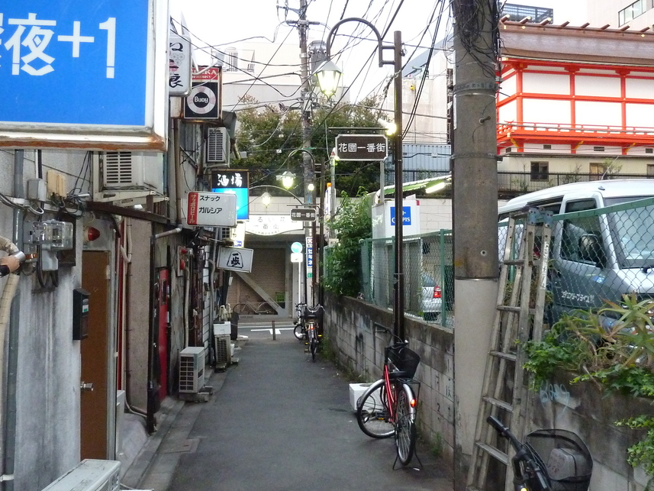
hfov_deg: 52.6
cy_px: 231
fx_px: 661
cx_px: 310
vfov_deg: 40.7
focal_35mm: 35
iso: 500
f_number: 3.3
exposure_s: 1/30
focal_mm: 4.1
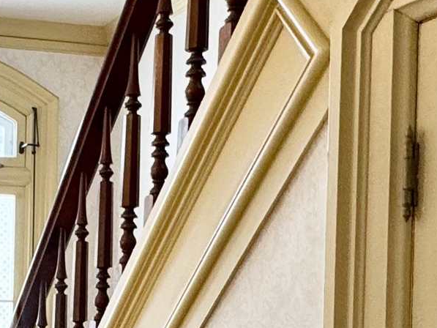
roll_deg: -0.8
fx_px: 909
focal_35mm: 72
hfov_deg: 25.5
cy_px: 319
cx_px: -10
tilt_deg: -3.4
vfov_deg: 19.9
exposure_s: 1/120
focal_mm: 2.22
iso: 160
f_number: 2.2
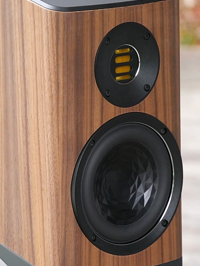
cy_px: 144
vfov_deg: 6.8
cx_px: 69
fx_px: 2249
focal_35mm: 292
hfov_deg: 5.1
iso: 3200
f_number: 5.4
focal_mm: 97
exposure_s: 1/250
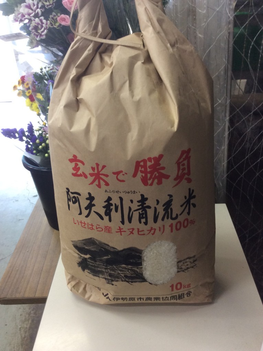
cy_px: 176
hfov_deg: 44.1
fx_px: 325
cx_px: 132
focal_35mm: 32
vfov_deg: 56.9
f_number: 2.4
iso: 80
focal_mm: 3.3
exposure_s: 1/24
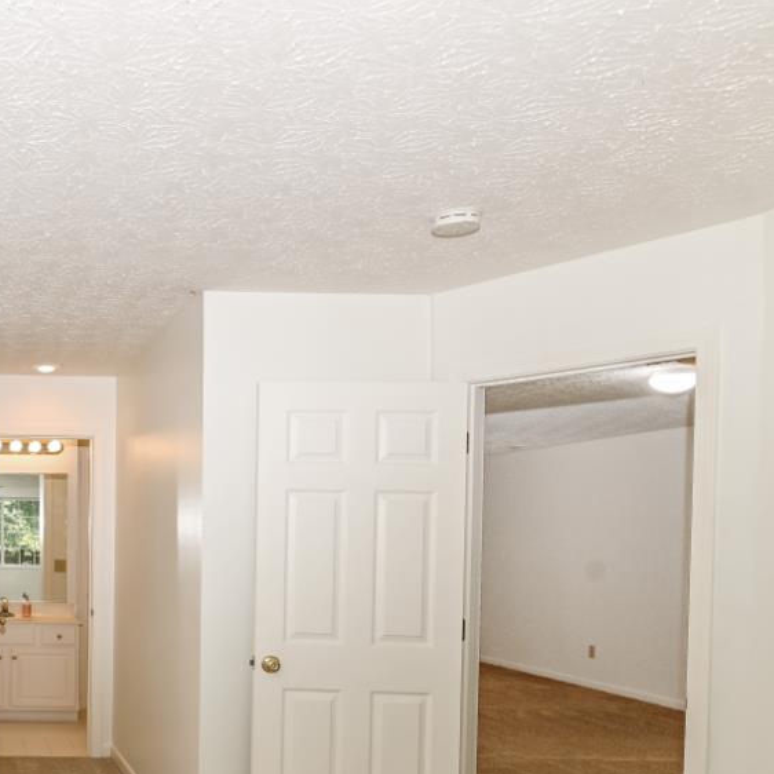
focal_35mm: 34
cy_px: 642
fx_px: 860
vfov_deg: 45.5
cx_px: -39
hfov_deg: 40.8
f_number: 8
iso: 250
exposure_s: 1/60
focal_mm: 15
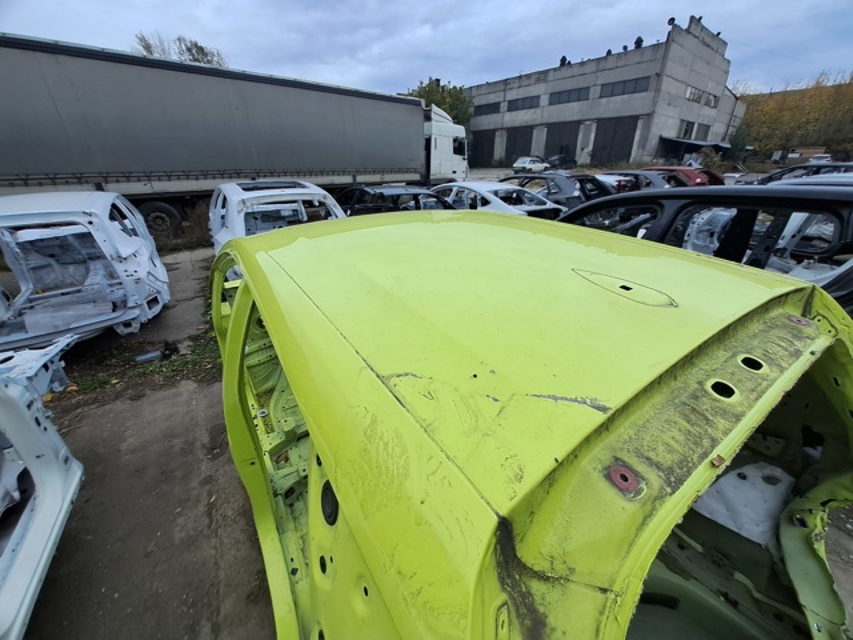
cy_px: 320
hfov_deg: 106.2
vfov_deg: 89.9
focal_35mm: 13
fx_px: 320
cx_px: 426
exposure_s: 1/649
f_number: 2.2
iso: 50
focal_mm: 1.13
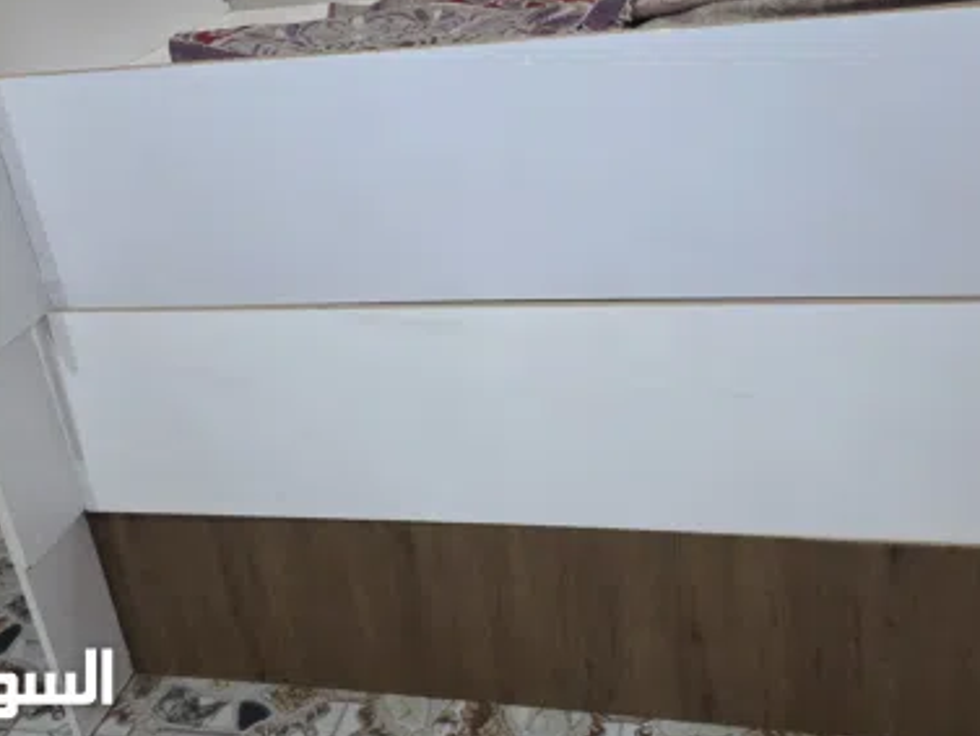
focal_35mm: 39
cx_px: 504
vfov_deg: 36.6
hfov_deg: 47.8
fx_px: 1104
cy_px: 273
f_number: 1.7
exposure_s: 1/50
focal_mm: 6.3
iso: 500
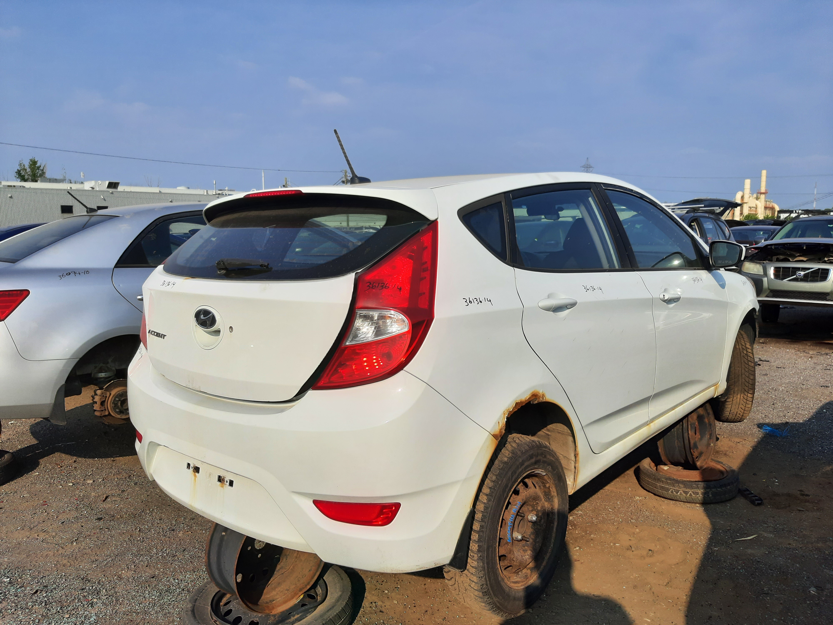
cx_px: 416
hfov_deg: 67.3
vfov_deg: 53.1
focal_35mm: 26
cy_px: 312
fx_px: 626
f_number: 1.7
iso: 40
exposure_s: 1/2941
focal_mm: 3.92
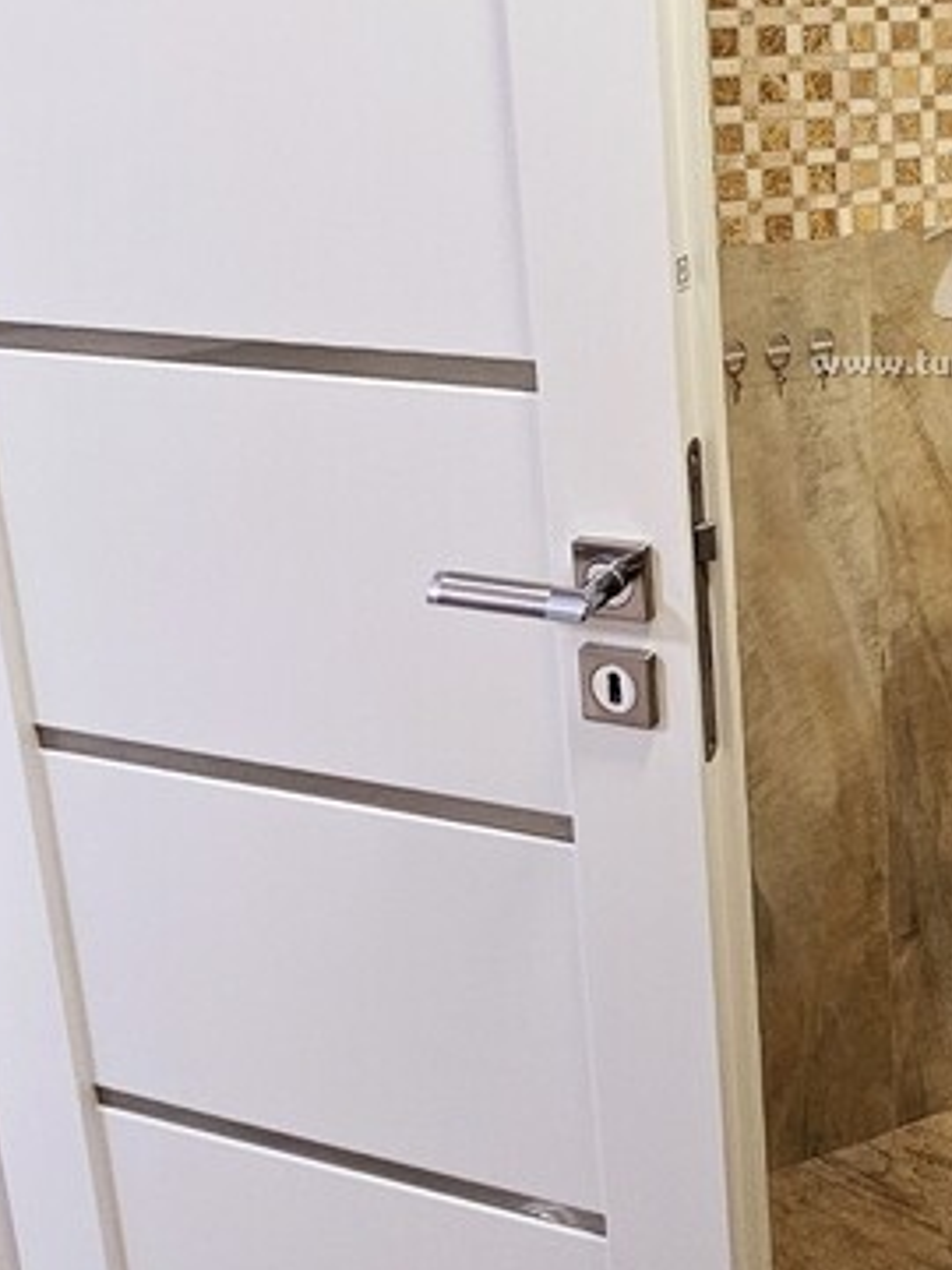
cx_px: 973
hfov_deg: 34.8
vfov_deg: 47.6
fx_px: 1357
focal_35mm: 37
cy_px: 268
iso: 400
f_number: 2.2
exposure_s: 1/77
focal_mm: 2.2
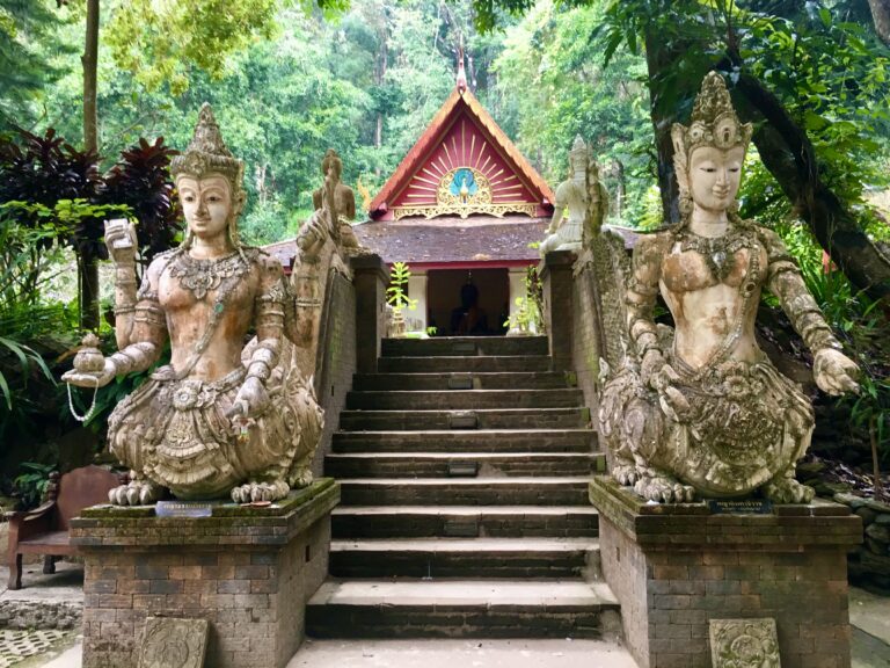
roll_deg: +0.1
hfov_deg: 61.7
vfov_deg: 48.2
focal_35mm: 29
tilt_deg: +7.0
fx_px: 746
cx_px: 445
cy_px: 334
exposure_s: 1/33
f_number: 2.2
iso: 80
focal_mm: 4.15
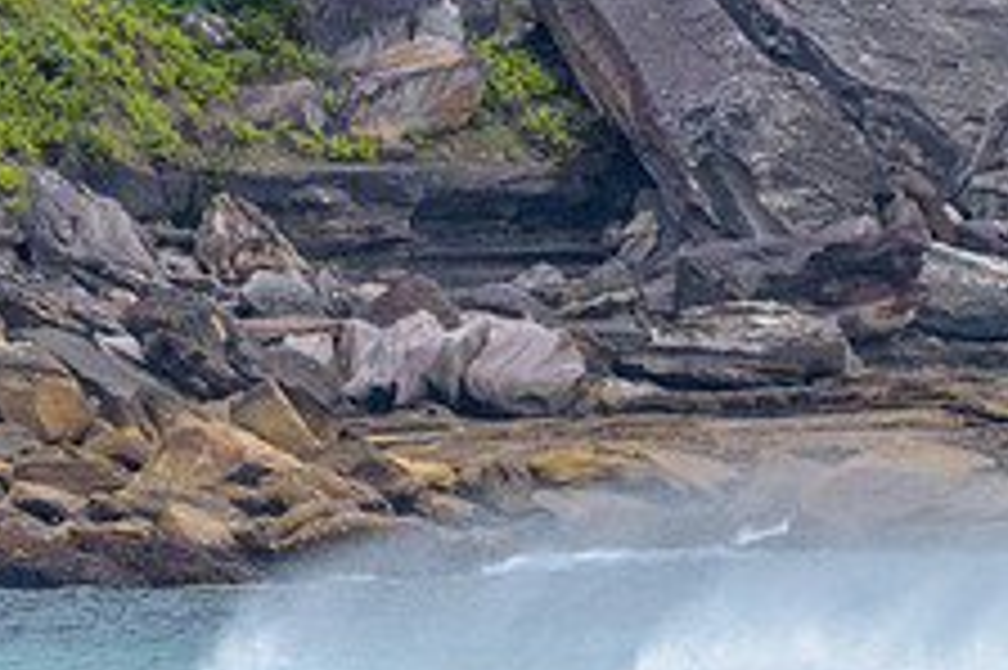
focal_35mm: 1589
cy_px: 698
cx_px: 631
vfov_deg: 0.9
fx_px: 44458
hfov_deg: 1.3
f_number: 5.6
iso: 1250
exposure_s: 1/2000
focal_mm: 500
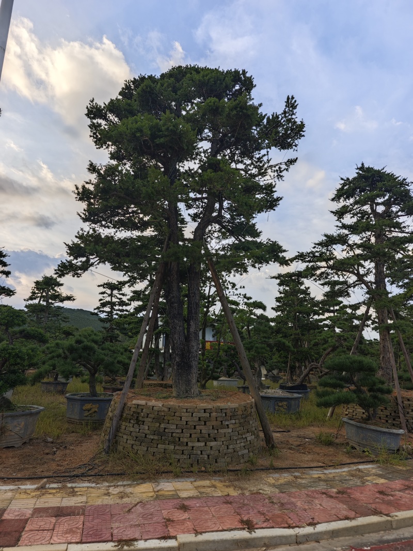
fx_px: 366
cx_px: 206
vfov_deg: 73.9
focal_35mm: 23
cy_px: 276
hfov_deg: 58.9
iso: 50
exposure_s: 1/344
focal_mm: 6.55
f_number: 1.6
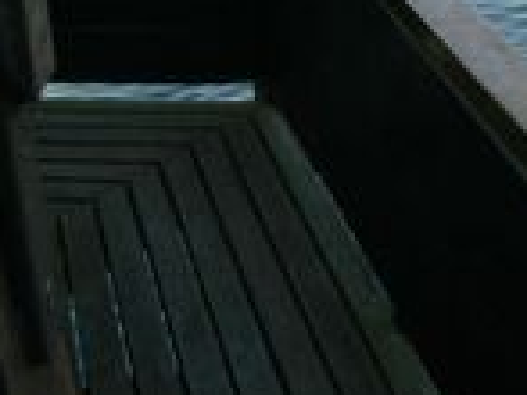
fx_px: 1491
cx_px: 190
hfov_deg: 20.0
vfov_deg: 14.5
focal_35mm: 98
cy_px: -108
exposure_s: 1/200
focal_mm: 6
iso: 80
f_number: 5.6
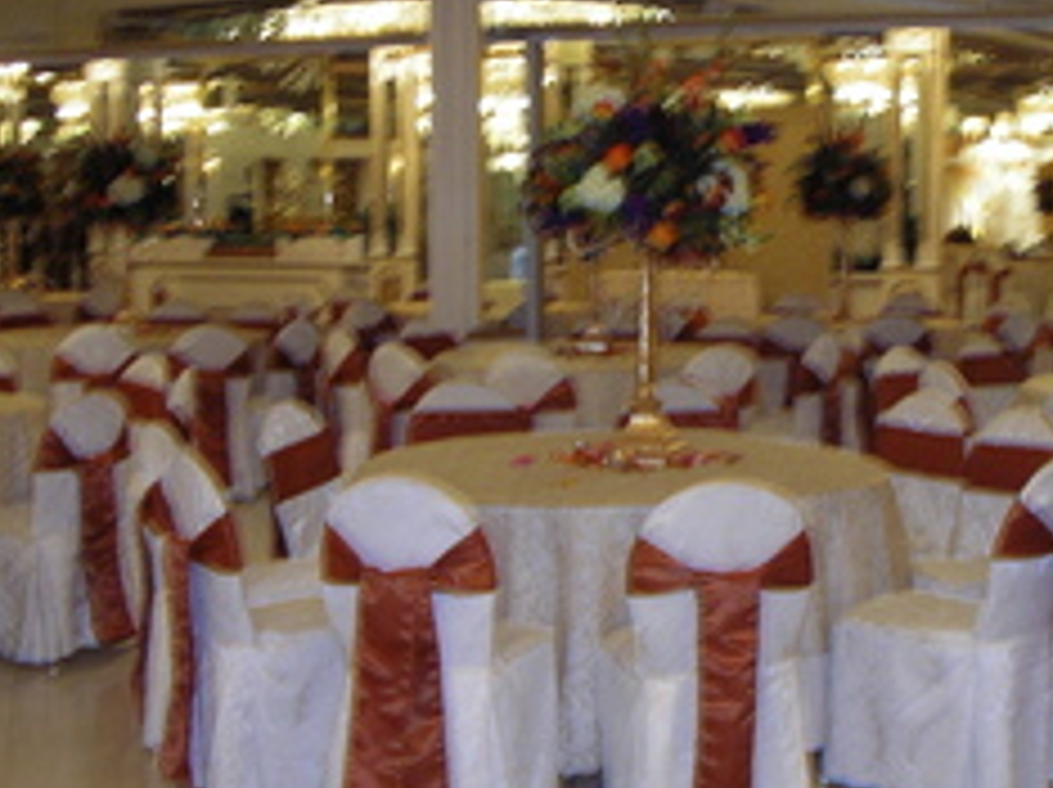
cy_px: 392
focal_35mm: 65
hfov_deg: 29.5
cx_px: 756
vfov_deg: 22.5
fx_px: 1975
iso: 160
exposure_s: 1/13
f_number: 2.9
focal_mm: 5.8
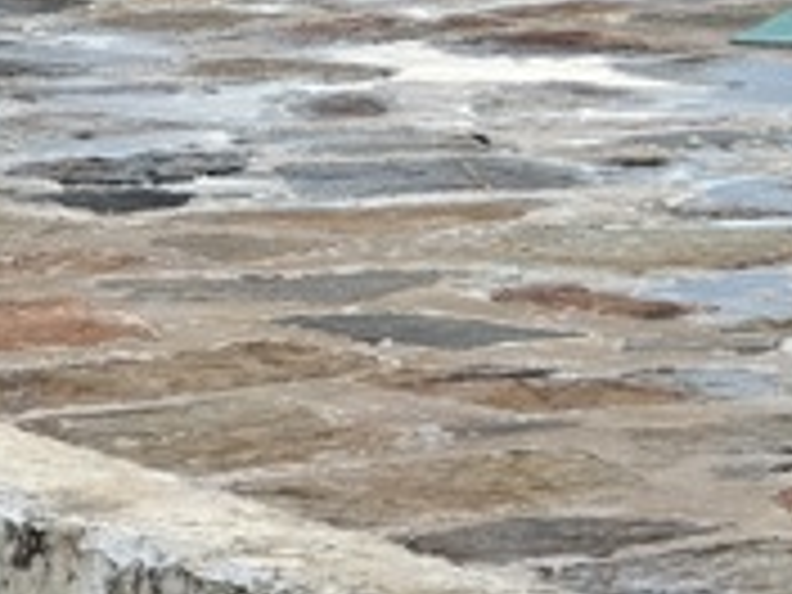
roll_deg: -0.6
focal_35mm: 392
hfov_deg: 5.0
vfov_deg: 3.8
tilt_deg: -4.3
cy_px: -371
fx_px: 8969
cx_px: 1467
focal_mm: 16.89
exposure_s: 1/569
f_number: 2.8
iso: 50
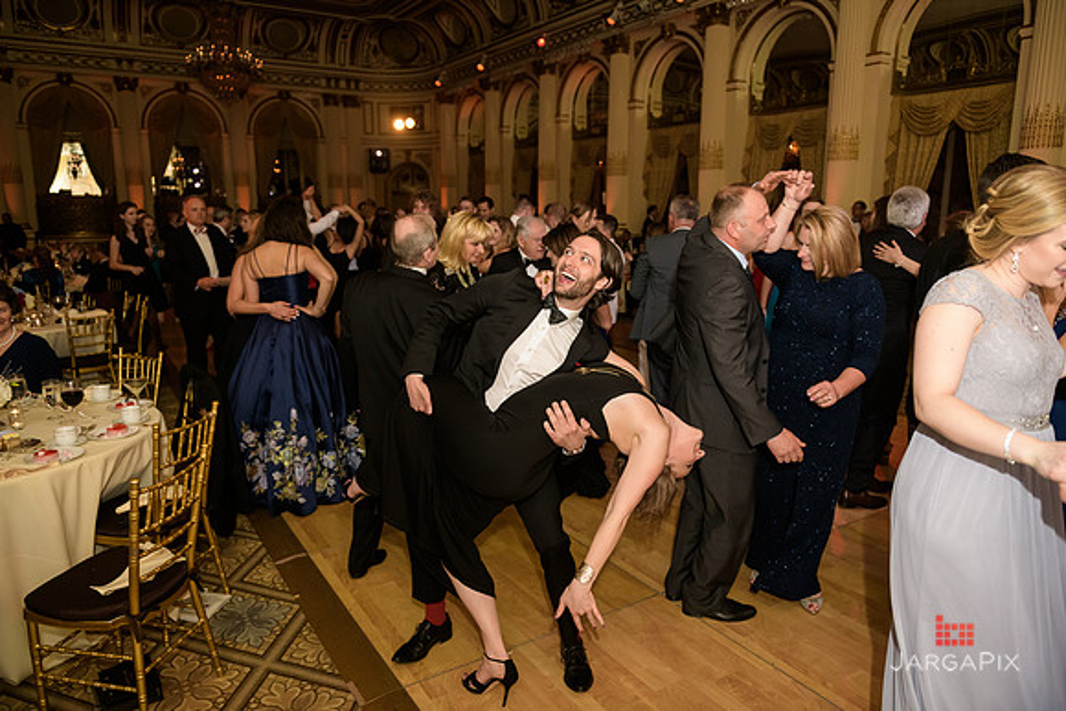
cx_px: 533
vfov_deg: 53.2
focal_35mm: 24
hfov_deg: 73.7
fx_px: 711
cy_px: 356
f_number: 3.2
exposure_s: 1/125
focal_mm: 24
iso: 1600
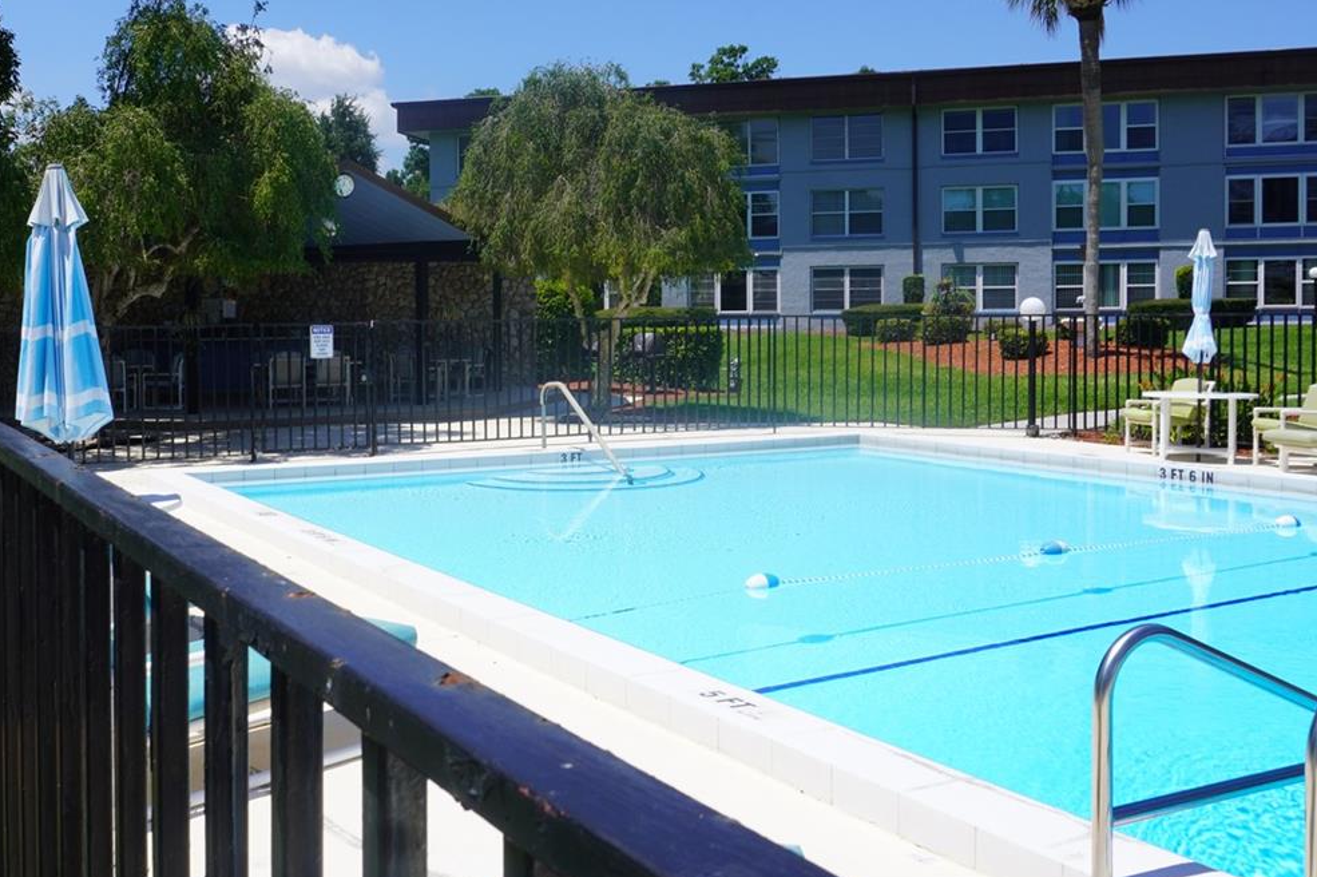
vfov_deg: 34.1
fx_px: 1426
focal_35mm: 39
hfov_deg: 48.7
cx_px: 441
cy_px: 348
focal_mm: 16
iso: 100
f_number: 10
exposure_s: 1/200
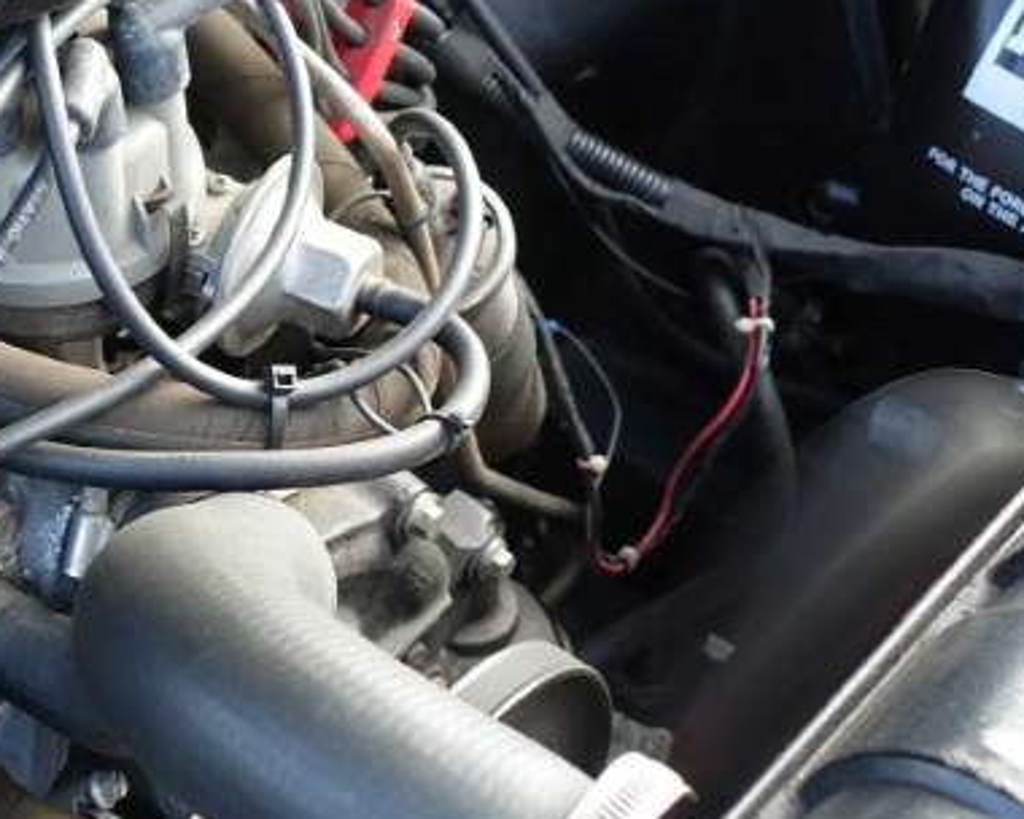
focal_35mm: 91
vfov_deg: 16.3
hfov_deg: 20.0
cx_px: -124
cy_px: -113
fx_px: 2758
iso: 125
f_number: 2.8
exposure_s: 1/80
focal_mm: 11.81
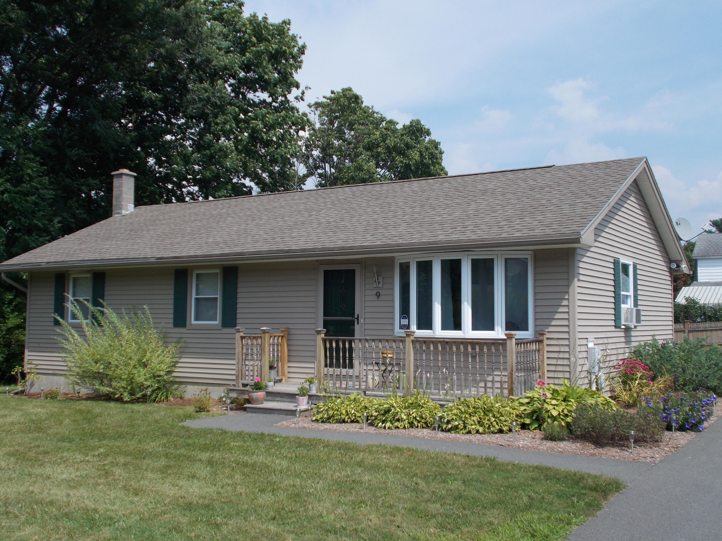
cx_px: 361
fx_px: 813
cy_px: 270
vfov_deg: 36.8
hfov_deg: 47.9
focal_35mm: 39
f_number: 9.8
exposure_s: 1/125
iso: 80
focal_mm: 6.9
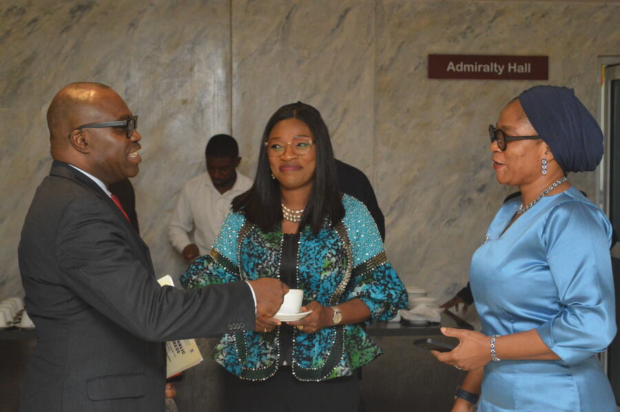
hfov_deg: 28.1
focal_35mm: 72
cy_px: 206
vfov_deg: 18.9
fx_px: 1239
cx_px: 310
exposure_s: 1/125
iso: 3200
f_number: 5.3
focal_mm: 48
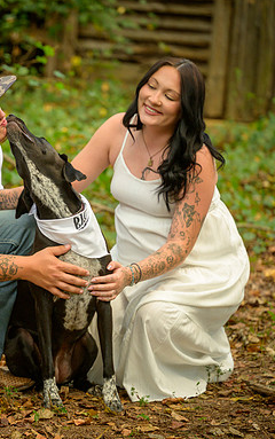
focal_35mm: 162
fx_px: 1939
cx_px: 11
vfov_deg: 12.9
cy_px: 221
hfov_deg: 8.1
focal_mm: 105
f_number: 3.3
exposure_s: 1/125
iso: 1400
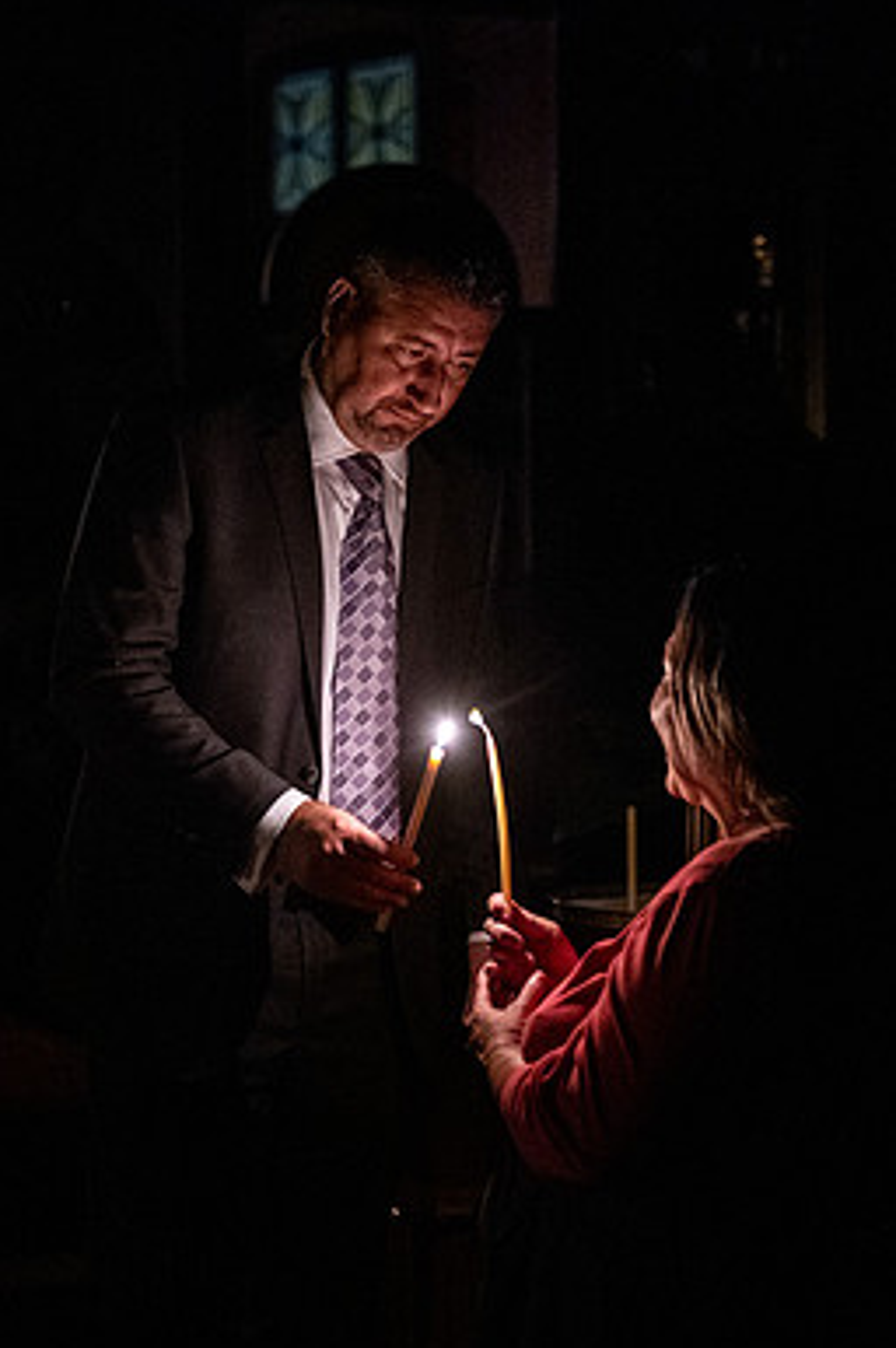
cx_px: 406
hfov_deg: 21.9
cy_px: 697
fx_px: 2319
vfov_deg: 32.4
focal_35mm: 62
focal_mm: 35
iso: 6400
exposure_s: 1/60
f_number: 1.8
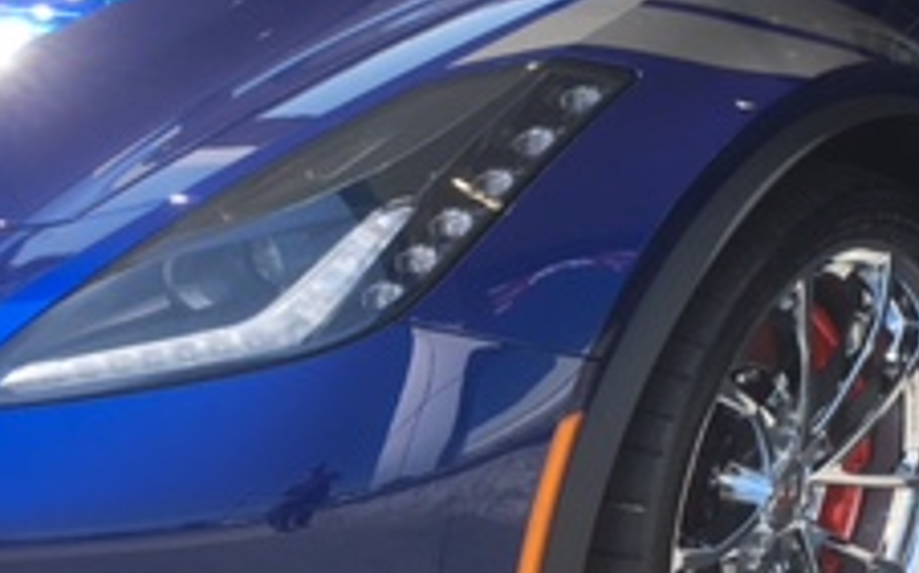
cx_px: 484
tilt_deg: -23.1
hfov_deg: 23.8
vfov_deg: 15.0
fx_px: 2178
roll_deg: +1.1
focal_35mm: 87
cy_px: 325
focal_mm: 4.15
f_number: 2.2
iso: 25
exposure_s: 1/625
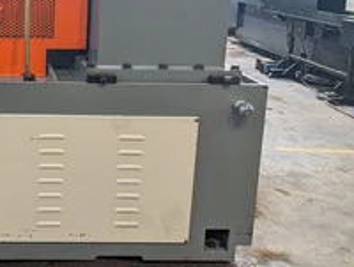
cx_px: 4
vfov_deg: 29.6
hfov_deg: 35.9
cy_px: 47
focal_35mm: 48
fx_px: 492
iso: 121
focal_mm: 6.9
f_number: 1.68
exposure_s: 1/194
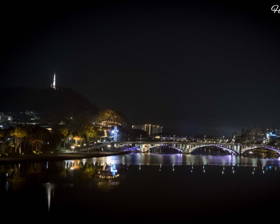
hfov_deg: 33.0
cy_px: 111
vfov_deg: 26.7
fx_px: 472
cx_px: 156
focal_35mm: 57
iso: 12800
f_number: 5.6
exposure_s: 1/15
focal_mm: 50
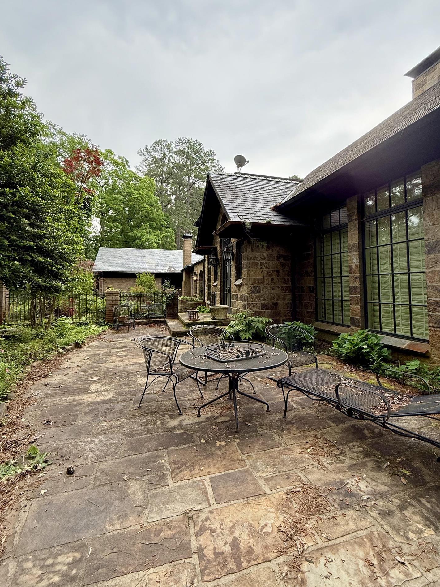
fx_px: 288
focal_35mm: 17
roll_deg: +0.6
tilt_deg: +3.7
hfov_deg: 74.6
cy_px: 272
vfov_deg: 90.9
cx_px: 240
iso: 50
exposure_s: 1/99
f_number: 2.2
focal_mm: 2.22
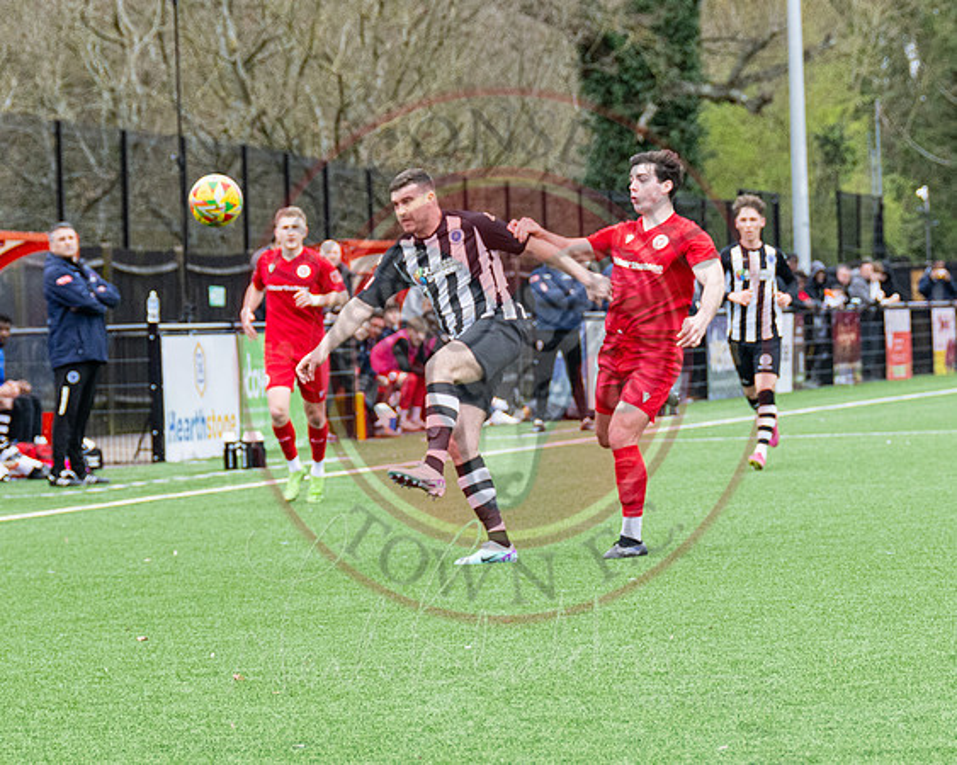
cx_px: 612
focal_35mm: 217
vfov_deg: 7.1
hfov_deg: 8.9
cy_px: 341
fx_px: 6155
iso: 800
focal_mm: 86
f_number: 4
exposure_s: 1/1250
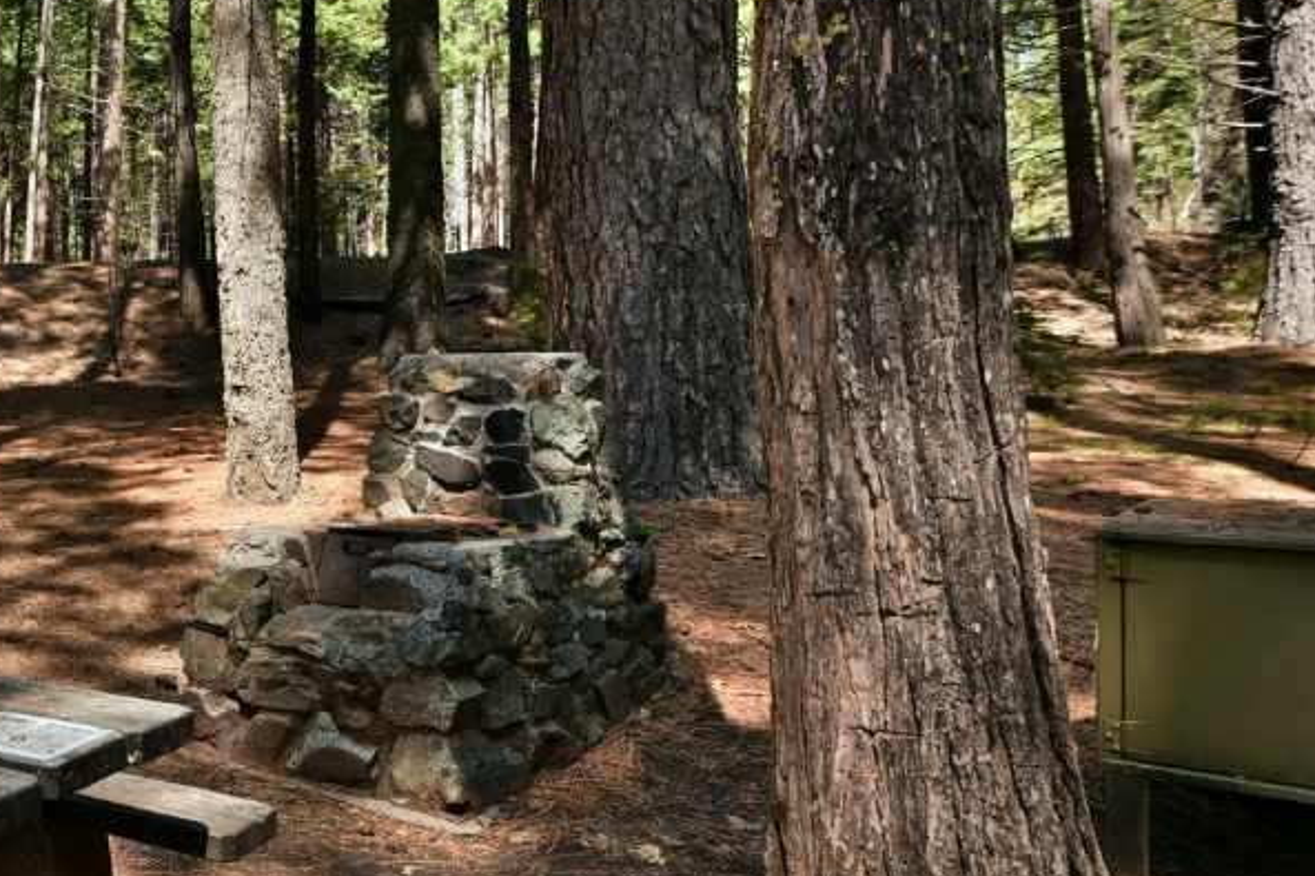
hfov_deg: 45.8
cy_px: 393
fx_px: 1242
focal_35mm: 34
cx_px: -33
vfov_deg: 38.8
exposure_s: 1/125
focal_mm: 14
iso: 100
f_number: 8
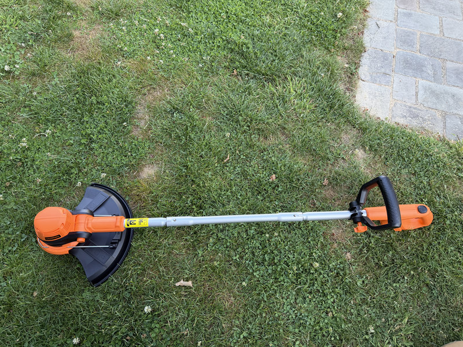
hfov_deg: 71.6
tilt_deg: -62.7
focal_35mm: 24
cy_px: 174
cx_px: 232
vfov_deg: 56.8
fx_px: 321
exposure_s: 1/175
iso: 80
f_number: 1.78
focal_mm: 6.76
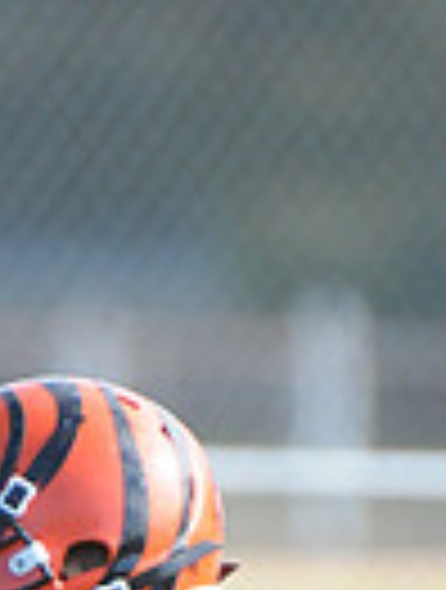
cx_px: 340
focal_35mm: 2544
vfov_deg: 0.8
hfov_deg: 0.6
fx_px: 43492
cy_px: 1103
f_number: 4
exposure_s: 1/2500
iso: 1600
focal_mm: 400
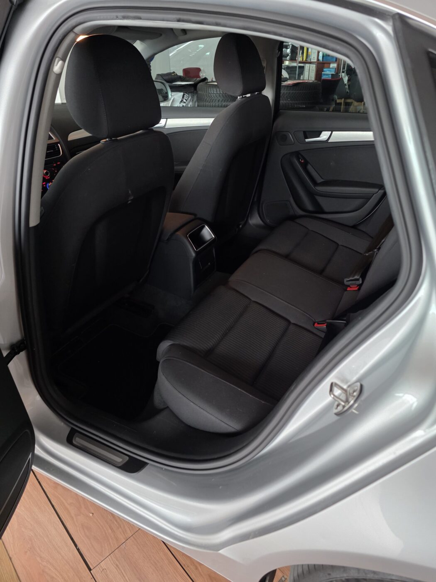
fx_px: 386
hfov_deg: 58.9
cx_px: 218
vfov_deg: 73.9
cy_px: 291
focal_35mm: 23
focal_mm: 6.3
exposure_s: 1/100
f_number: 1.7
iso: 500
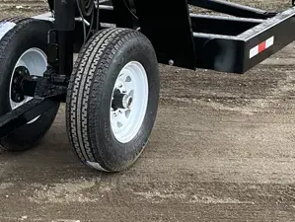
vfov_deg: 15.9
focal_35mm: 93
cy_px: 99
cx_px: 73
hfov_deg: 20.9
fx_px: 794
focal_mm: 3
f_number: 1.8
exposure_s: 1/353
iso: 25
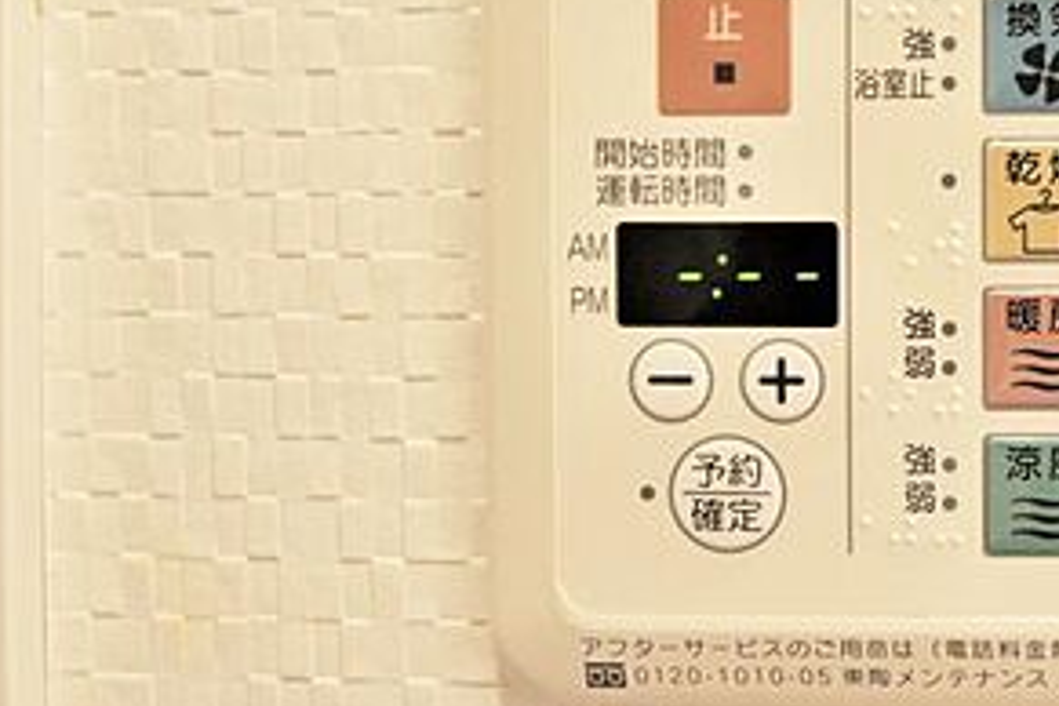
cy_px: 226
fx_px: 1941
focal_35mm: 66
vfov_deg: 20.5
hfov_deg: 28.6
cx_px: 1063
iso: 200
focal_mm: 20
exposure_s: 1/40
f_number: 4.5
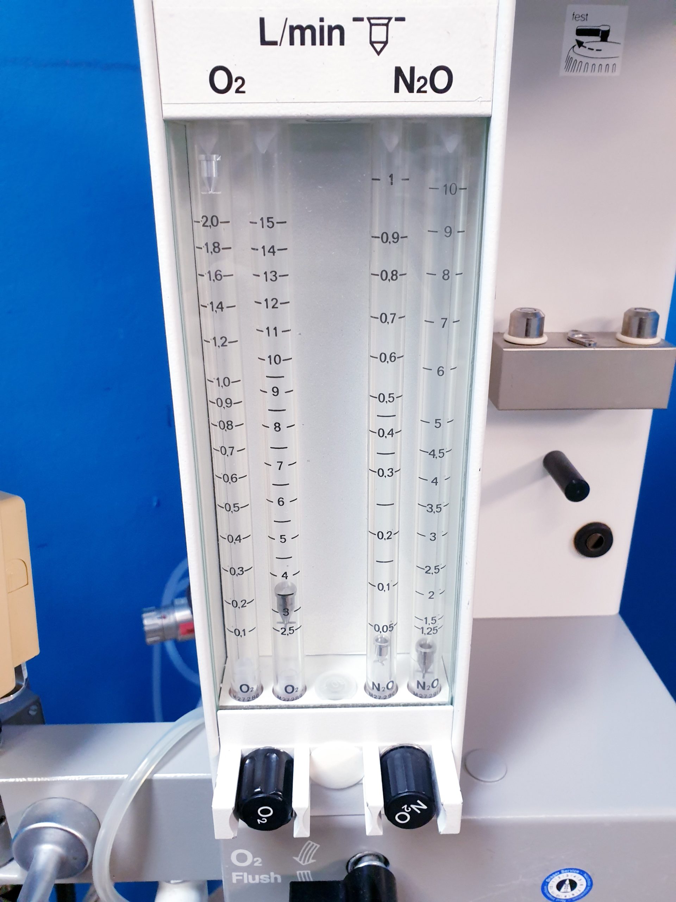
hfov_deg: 53.1
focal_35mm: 26
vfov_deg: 67.3
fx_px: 677
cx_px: 338
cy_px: 451
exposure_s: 1/50
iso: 320
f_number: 2.4
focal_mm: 4.3
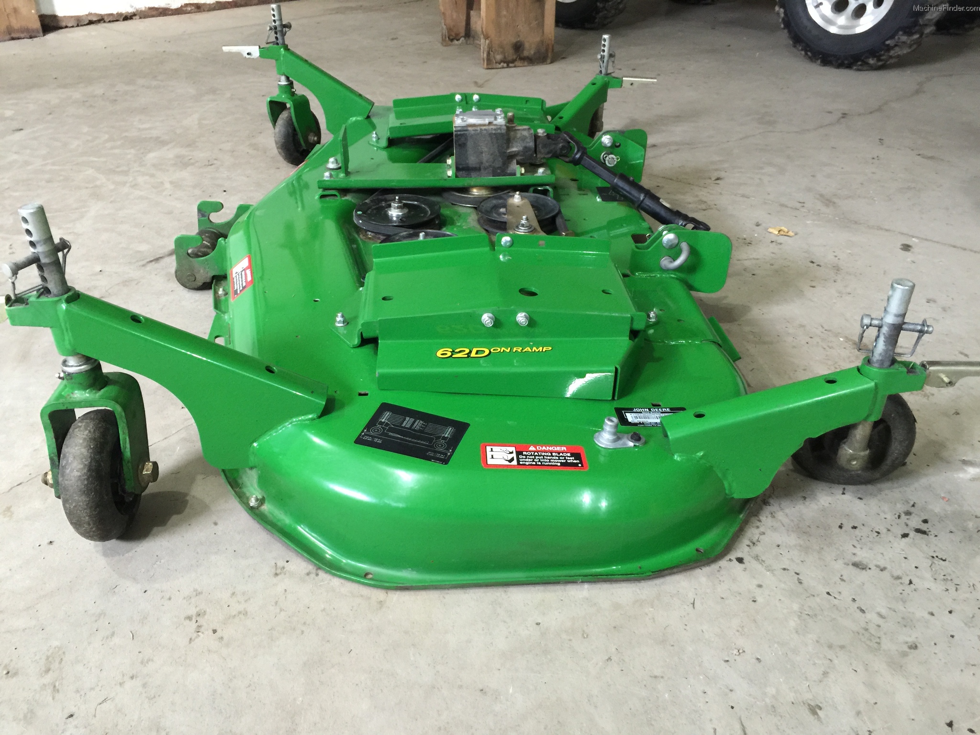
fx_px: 821
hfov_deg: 61.7
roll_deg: +0.3
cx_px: 490
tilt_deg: -30.7
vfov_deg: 48.2
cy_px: 368
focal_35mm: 29
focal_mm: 4.15
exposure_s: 1/4
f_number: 2.2
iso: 64
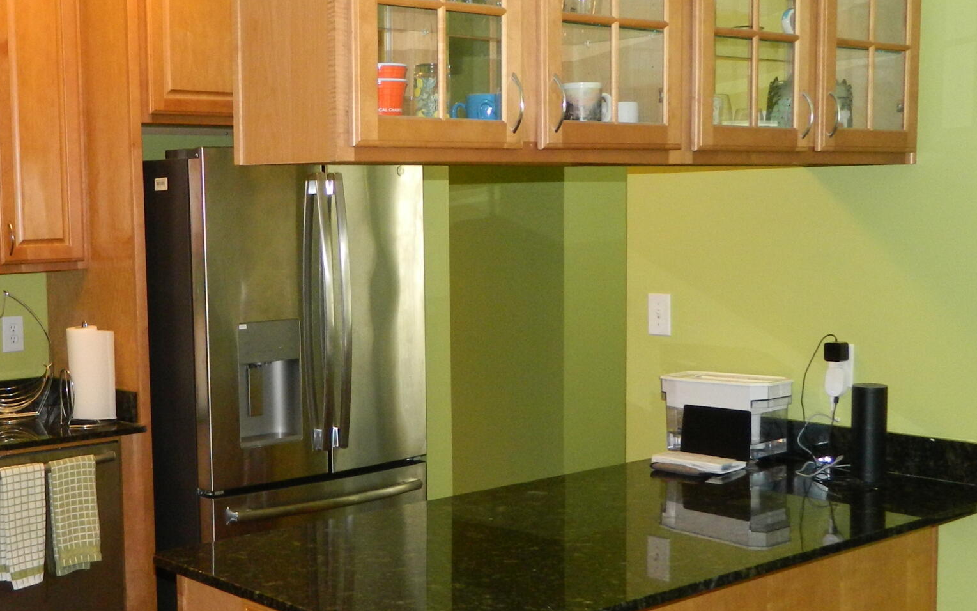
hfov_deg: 38.5
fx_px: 1385
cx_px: 340
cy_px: 324
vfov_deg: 24.9
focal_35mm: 52
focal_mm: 4.5
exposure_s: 1/30
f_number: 3.1
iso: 200
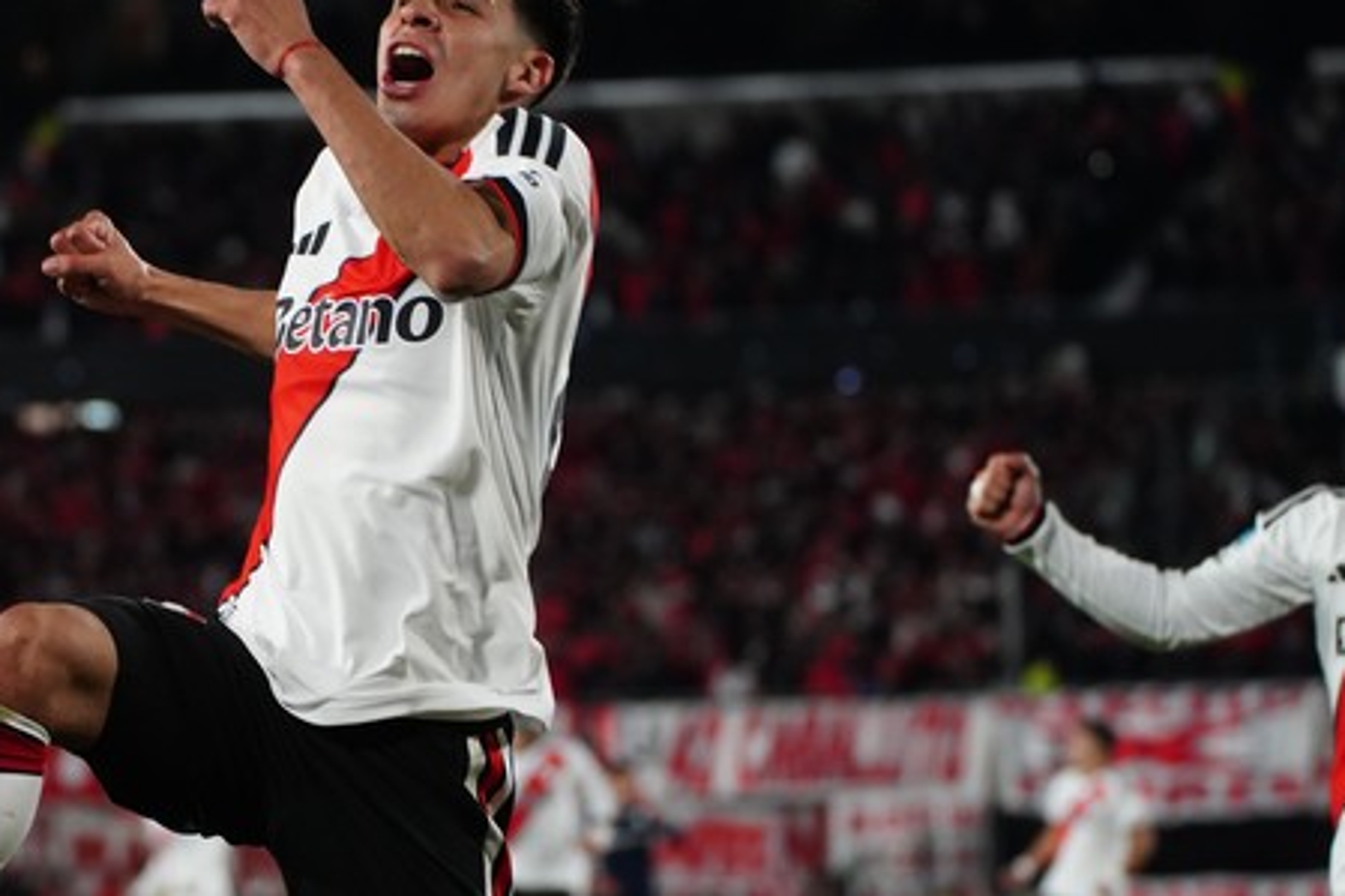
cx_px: 353
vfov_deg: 5.1
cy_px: 515
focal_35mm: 271
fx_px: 10121
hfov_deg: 7.6
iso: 4000
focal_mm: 169
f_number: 5.6
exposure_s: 1/1000
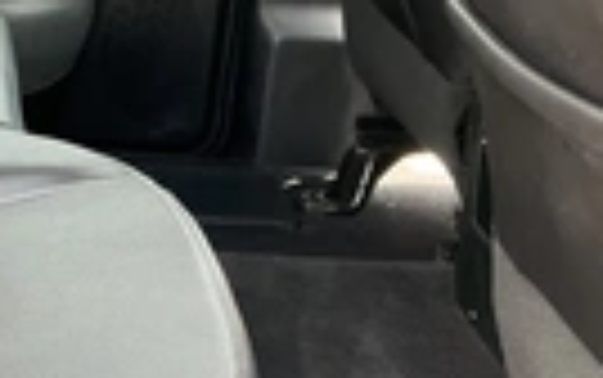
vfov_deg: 14.2
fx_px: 1513
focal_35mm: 92
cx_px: 4
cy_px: 310
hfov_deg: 21.8
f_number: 1.8
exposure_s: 1/112
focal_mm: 3
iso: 64
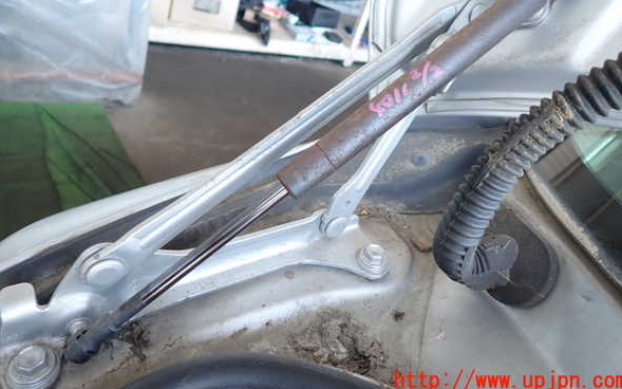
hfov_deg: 68.4
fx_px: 458
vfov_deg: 45.8
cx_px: 316
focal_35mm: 27
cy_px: 156
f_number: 2
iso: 200
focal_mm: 4.5
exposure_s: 1/60
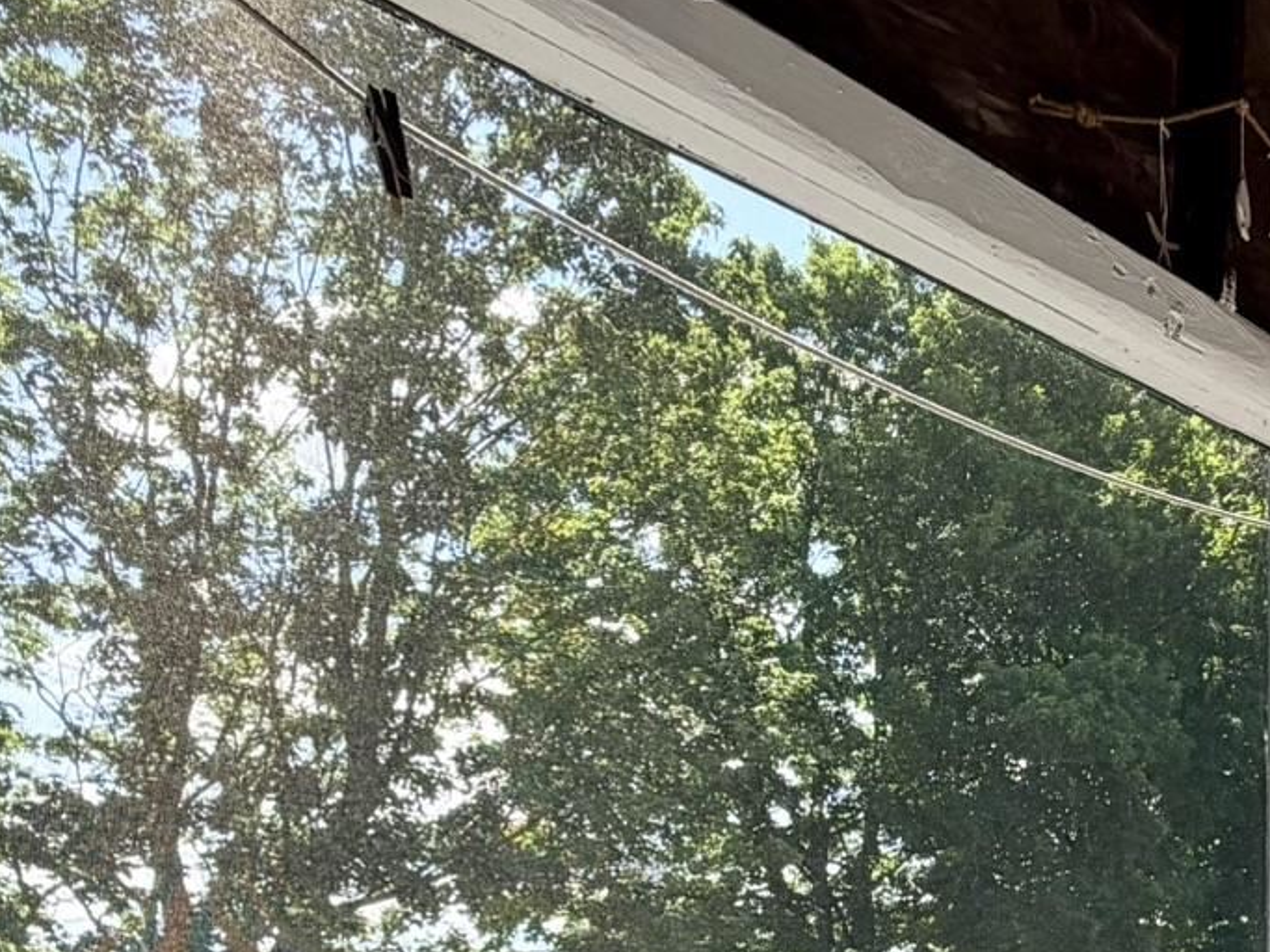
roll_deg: +1.4
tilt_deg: -7.4
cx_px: 976
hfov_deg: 43.2
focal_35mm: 42
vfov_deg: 28.7
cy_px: 1209
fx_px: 1541
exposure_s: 1/506
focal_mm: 2.22
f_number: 2.2
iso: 40
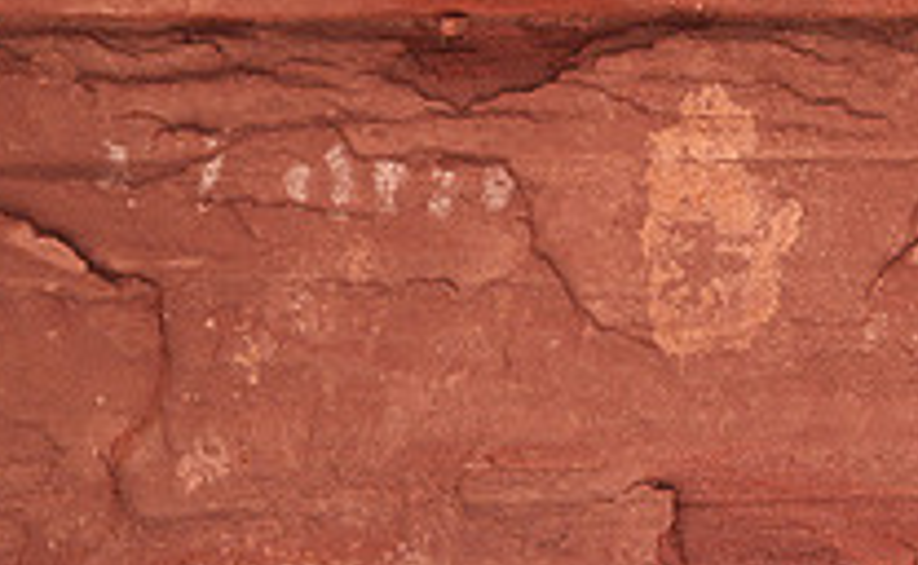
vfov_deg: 0.9
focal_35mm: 1372
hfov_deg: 1.5
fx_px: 34178
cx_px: 1331
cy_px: 168
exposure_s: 1/250
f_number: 6.3
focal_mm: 358.1
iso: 400
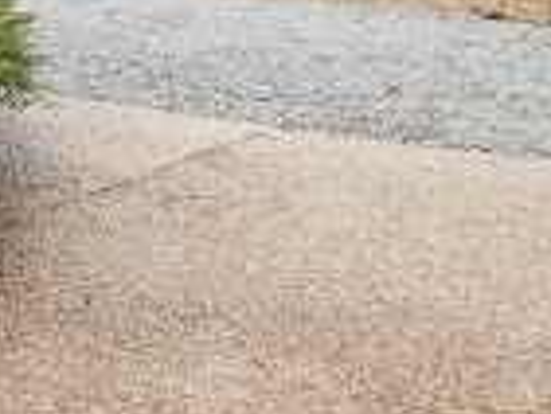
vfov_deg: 20.3
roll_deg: +1.9
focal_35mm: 66
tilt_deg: -2.6
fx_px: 1051
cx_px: -201
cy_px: -129
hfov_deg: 24.7
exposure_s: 1/1531
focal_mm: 2.22
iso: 40
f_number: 2.2
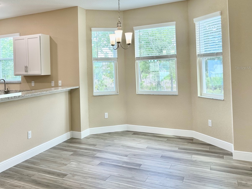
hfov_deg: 55.8
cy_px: 68
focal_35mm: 32
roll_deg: +1.5
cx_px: 87
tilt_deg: +0.9
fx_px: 233
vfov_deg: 43.7
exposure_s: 1/120
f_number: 1.78
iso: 64
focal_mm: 6.86
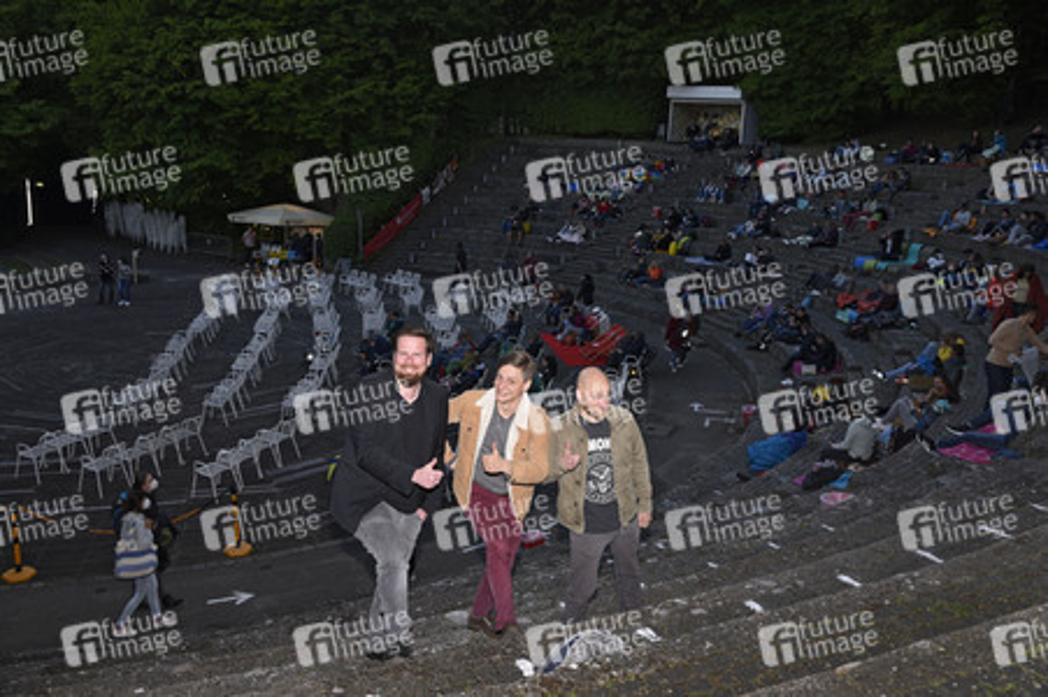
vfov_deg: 42.3
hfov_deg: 60.3
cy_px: 348
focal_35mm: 31
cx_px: 524
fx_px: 902
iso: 320
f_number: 7.1
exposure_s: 1/60
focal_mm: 31
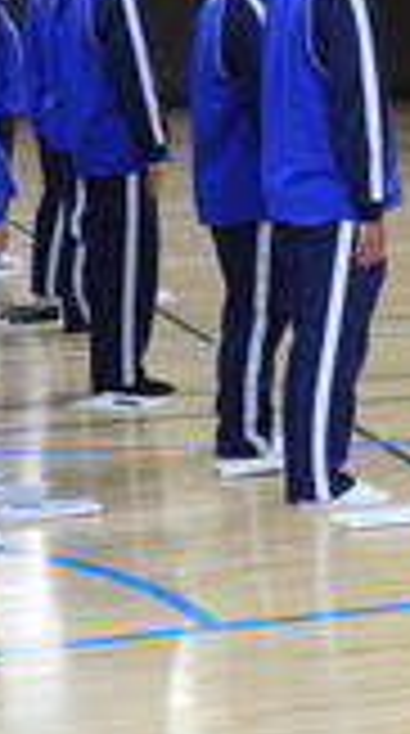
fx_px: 2605
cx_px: 653
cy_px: 135
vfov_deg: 15.9
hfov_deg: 8.7
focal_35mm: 134
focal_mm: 9
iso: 250
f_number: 4
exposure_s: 1/30
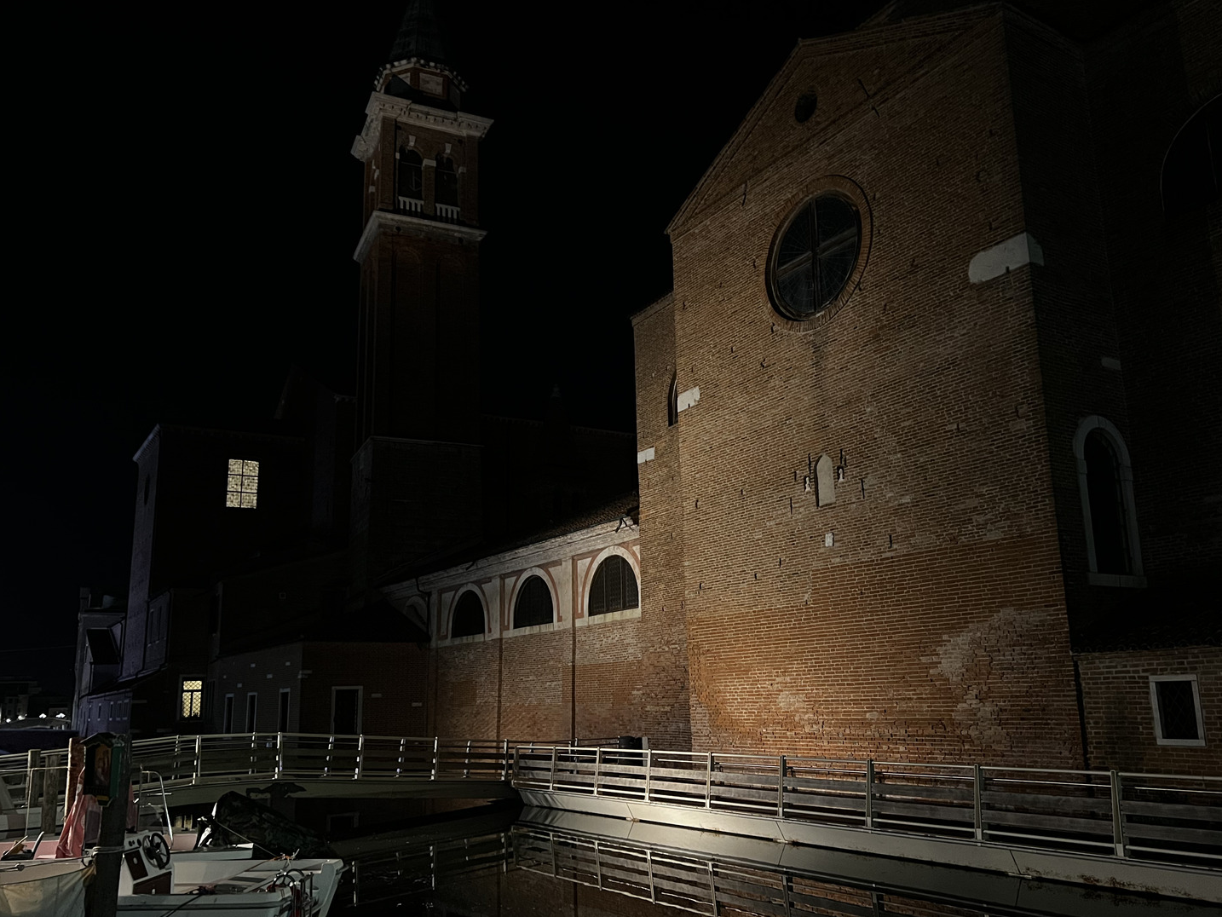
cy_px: 478
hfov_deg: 61.6
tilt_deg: +11.6
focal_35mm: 29
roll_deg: +1.5
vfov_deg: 48.2
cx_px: 644
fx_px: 1024
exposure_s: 1/25
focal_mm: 5.7
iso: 1000
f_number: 1.5
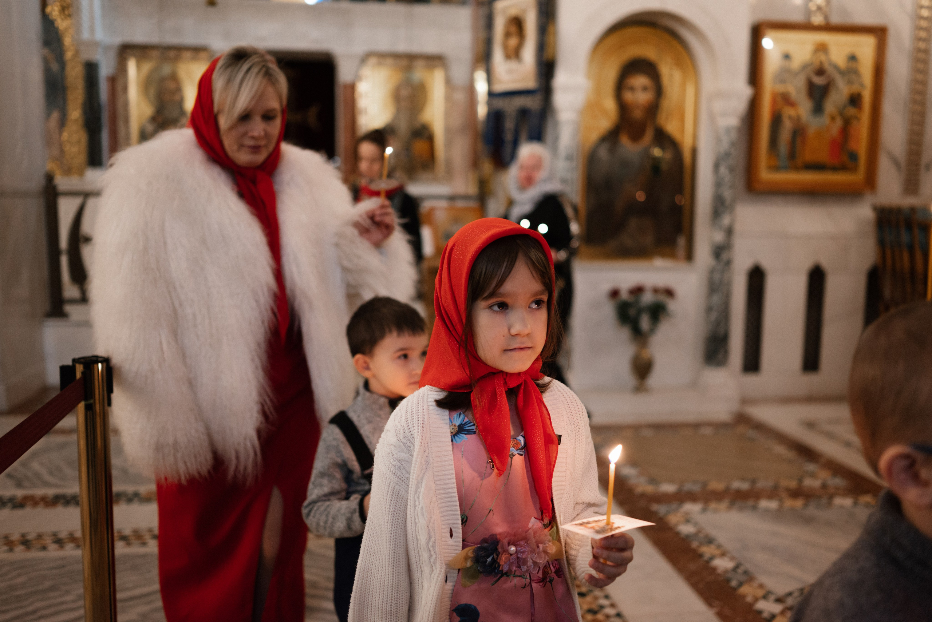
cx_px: 466
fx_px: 906
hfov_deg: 54.4
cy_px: 311
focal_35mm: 35
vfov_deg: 37.9
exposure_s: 1/250
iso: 1250
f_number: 1.8
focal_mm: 35
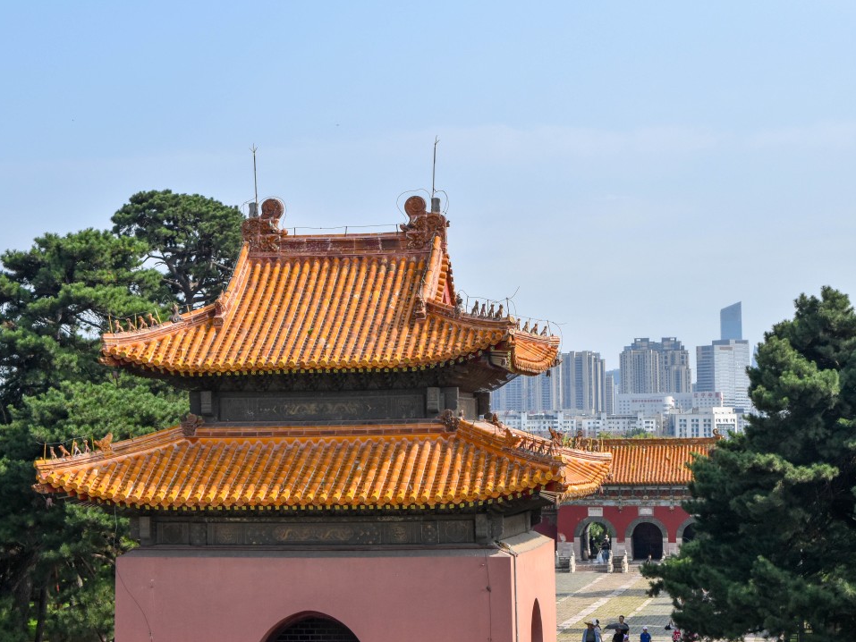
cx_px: 374
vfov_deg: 16.5
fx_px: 2215
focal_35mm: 90
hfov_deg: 21.9
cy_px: 321
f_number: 5.6
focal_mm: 55
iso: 400
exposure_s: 1/1500
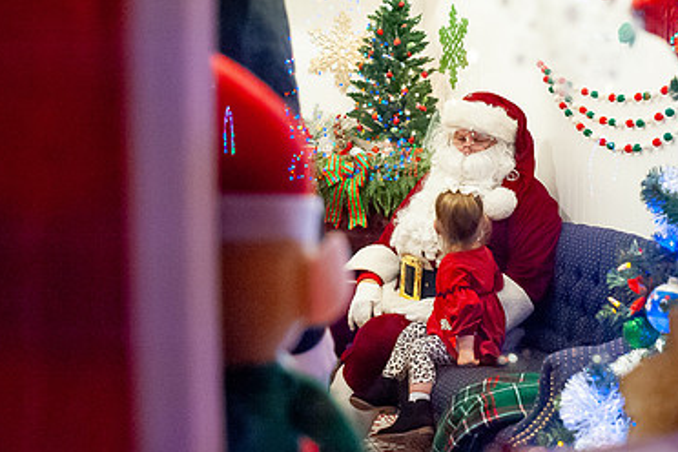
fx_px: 810
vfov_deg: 31.1
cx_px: 452
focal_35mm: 43
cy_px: 190
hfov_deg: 44.8
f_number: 4.5
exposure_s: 1/125
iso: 6400
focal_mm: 24
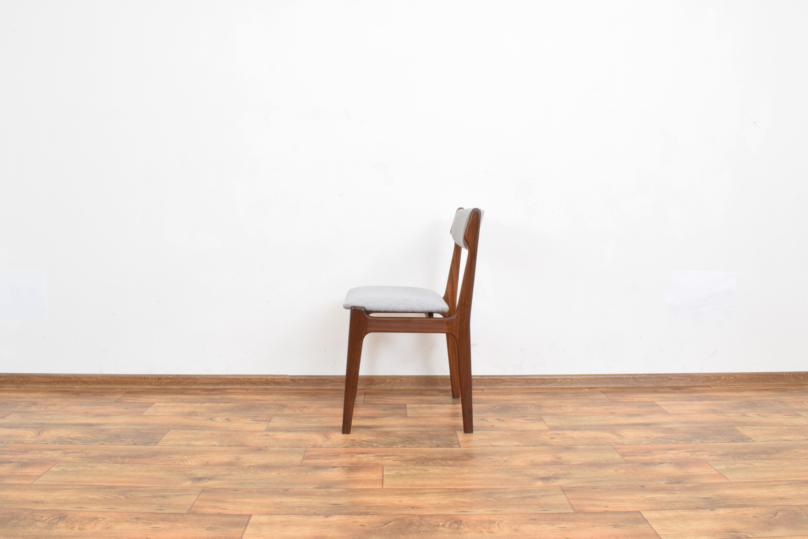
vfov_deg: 43.6
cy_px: 270
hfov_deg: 61.9
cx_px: 404
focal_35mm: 30
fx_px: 673
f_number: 25
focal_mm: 20
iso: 100
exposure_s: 5
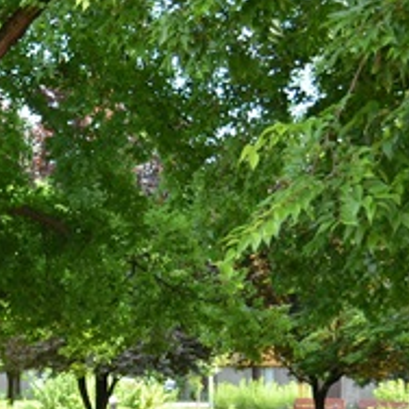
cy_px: 302
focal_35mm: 104
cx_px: -96
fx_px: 1390
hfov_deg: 16.0
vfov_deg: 16.7
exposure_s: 1/320
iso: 320
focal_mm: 28
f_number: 4.5
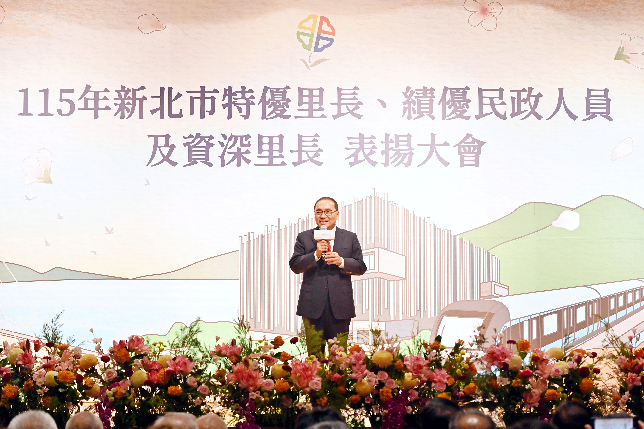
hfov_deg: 25.7
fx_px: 1413
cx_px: 322
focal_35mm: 79
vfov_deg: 17.3
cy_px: 214
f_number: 5
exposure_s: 1/125
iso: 1100
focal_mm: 79
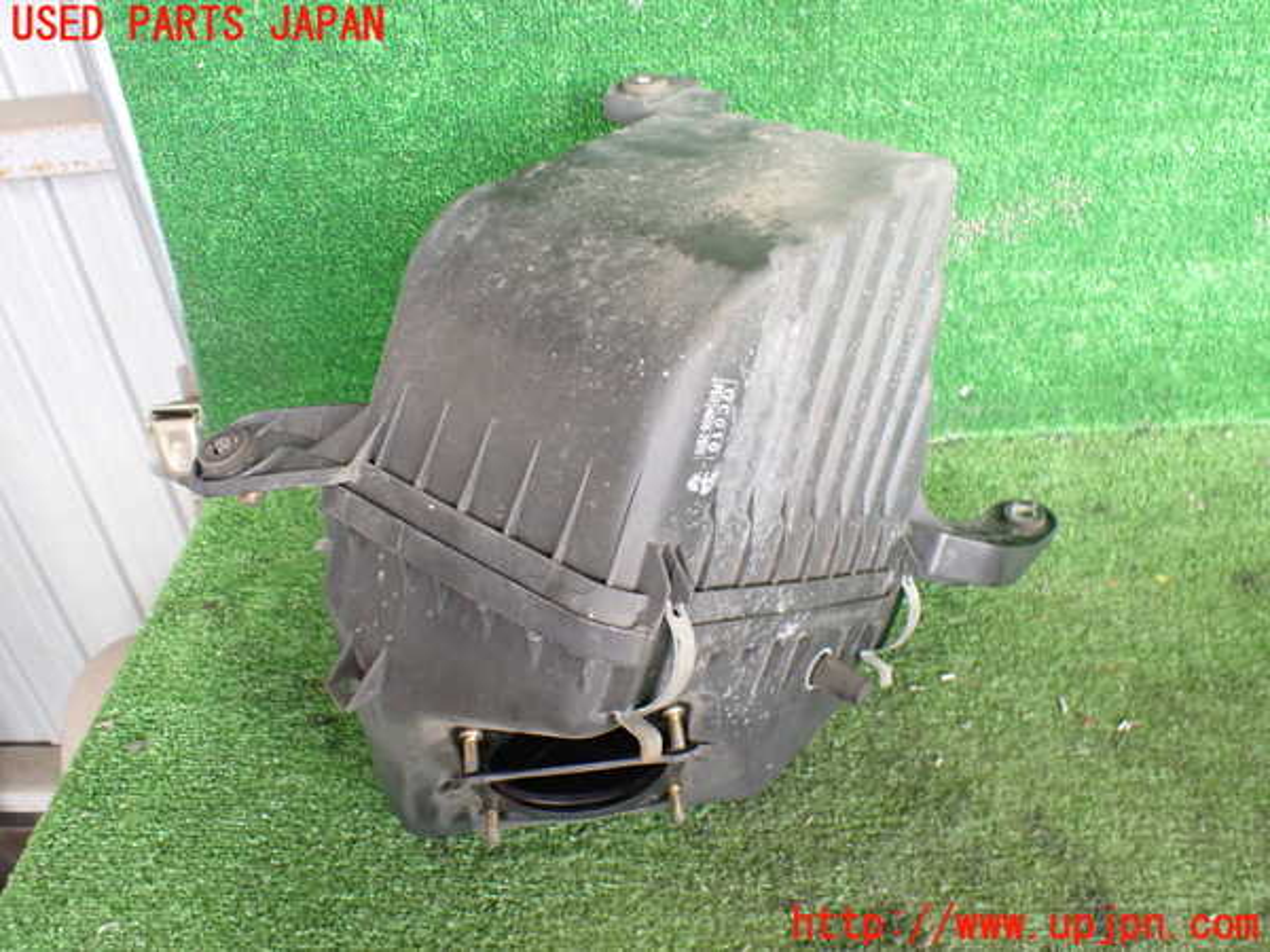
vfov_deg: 46.8
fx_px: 1101
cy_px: 476
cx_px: 635
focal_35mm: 30
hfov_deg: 60.0
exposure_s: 1/125
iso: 800
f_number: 2.3
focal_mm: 5.4
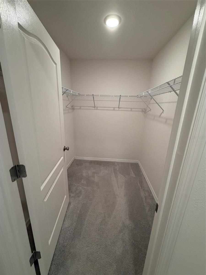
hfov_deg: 85.7
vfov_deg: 102.1
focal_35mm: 14
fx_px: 111
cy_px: 138
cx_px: 103
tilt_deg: -15.8
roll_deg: -2.2
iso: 250
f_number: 2.2
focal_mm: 2.22
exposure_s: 1/120
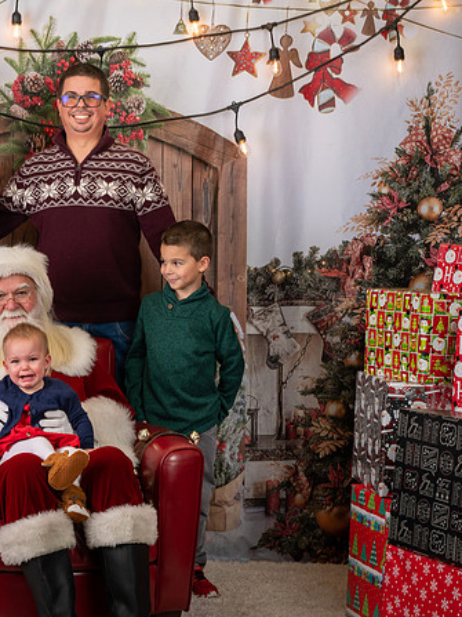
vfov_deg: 23.8
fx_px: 1460
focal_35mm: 82
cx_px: 8
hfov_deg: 17.6
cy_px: 293
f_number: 9
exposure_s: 1/100
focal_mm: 50
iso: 100
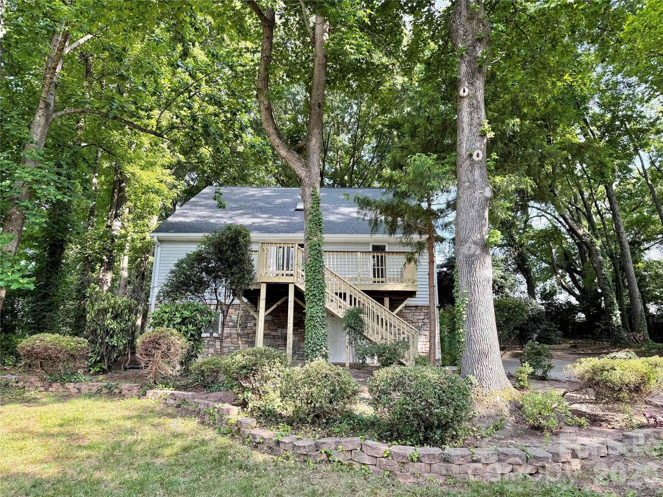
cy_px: 248
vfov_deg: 56.8
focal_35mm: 24
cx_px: 332
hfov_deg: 71.6
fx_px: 460
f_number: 1.78
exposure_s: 1/325
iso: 80
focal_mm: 6.76
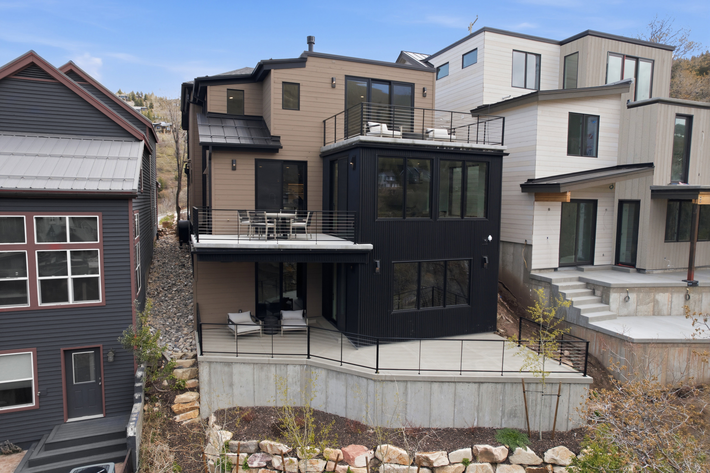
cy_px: 236
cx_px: 355
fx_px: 434
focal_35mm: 22
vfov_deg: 57.2
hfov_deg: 78.6
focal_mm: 8.4
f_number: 2.8
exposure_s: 1/1250
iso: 100
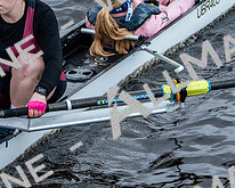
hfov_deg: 1.8
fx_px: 7439
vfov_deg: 1.4
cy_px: 31
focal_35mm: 1069
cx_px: 9
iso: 2000
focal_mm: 404
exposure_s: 1/1000
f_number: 6.3
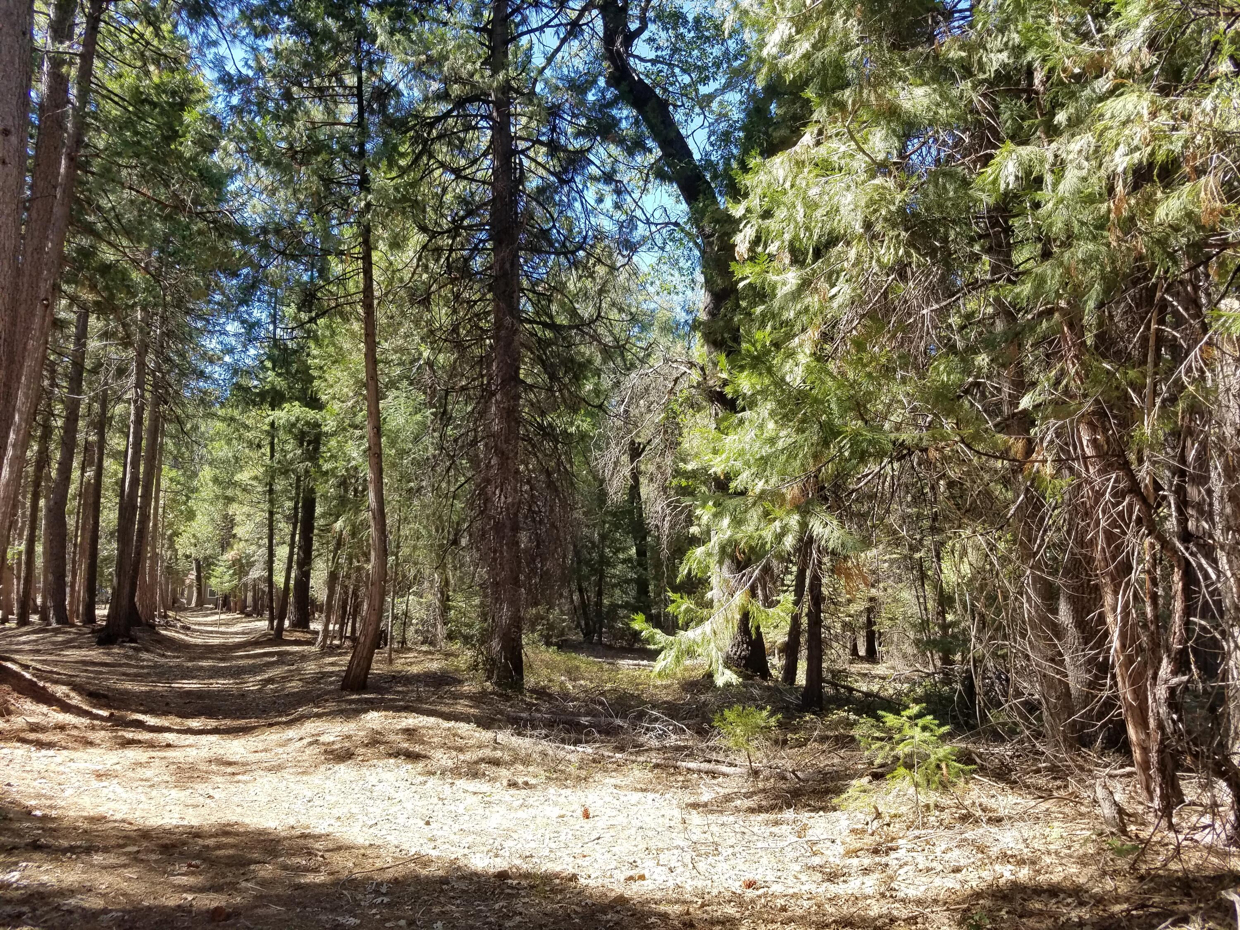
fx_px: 931
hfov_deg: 67.3
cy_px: 465
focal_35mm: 26
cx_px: 620
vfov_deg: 53.1
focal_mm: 4.2
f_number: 1.7
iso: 50
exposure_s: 1/465
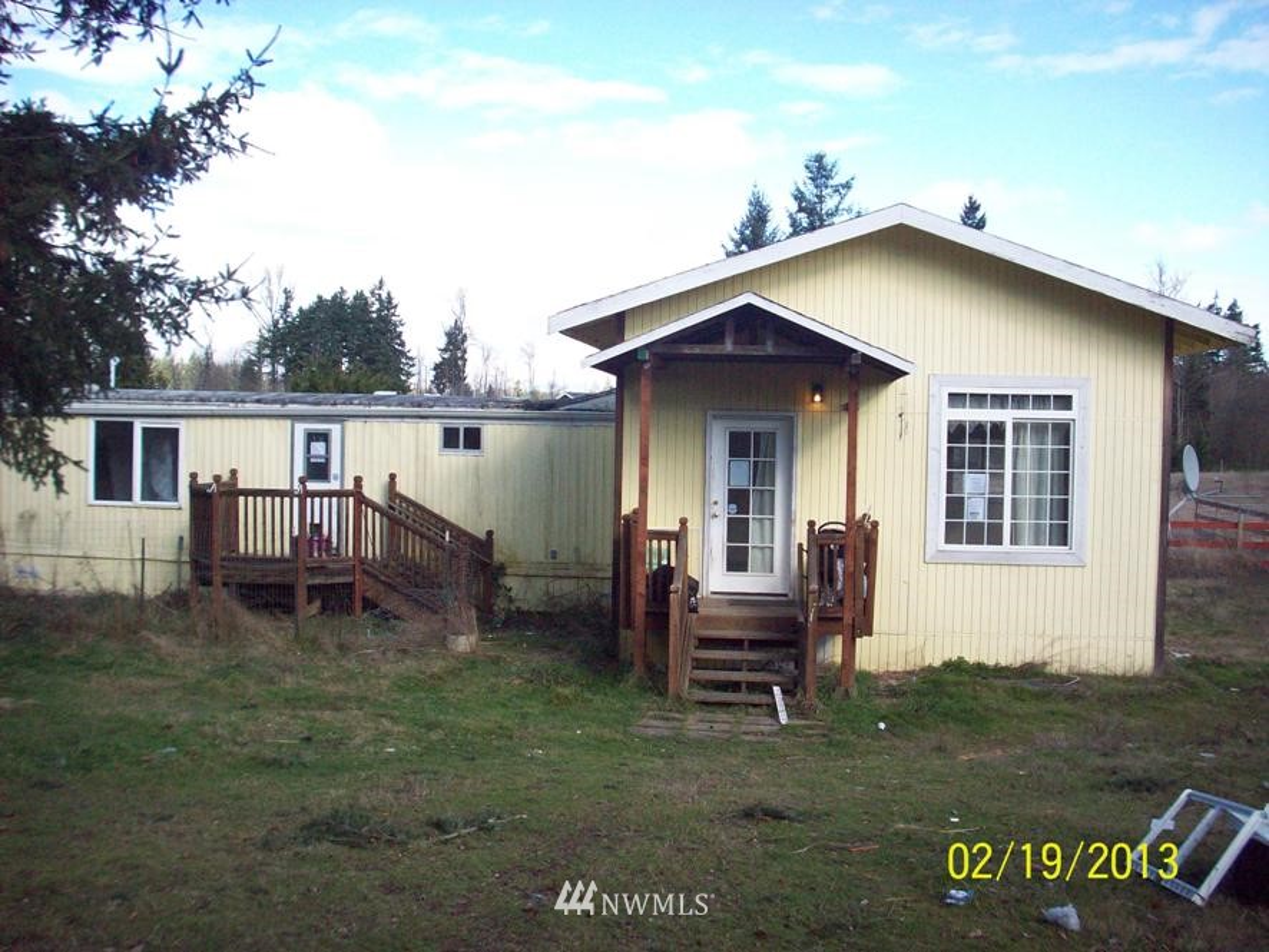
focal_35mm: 37
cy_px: 476
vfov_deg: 38.7
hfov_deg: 50.1
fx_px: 1357
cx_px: 634
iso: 200
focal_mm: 6.2
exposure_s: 1/914
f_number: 2.8
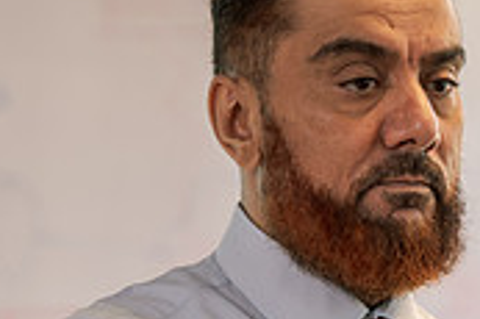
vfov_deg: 2.6
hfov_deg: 3.8
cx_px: 405
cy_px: 348
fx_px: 7153
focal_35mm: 537
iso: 400
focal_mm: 160
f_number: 2.8
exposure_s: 1/160
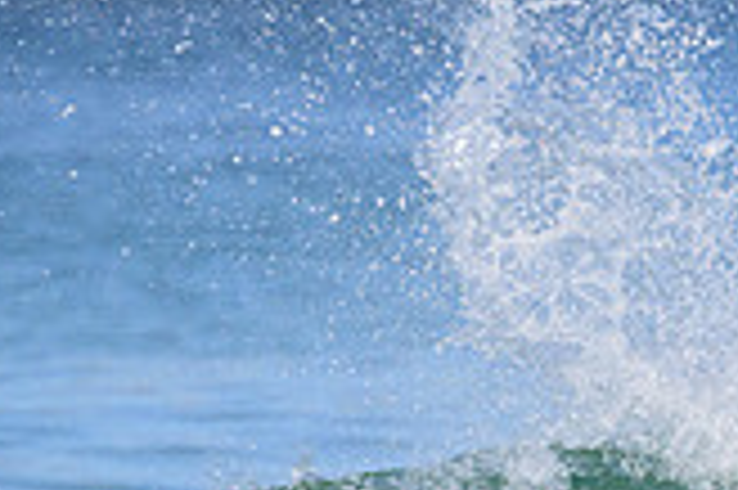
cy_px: 600
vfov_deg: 0.6
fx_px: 44256
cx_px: 1094
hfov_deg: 1.0
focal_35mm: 2161
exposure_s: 1/2000
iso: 1000
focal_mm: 610
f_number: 11
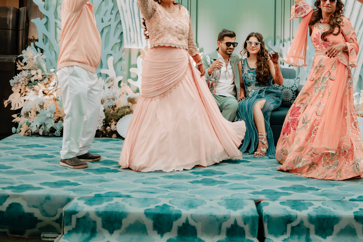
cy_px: 68
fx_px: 534
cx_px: 232
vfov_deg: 25.3
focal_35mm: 53
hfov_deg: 37.2
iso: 200
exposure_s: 1/1000
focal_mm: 35
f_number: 1.4
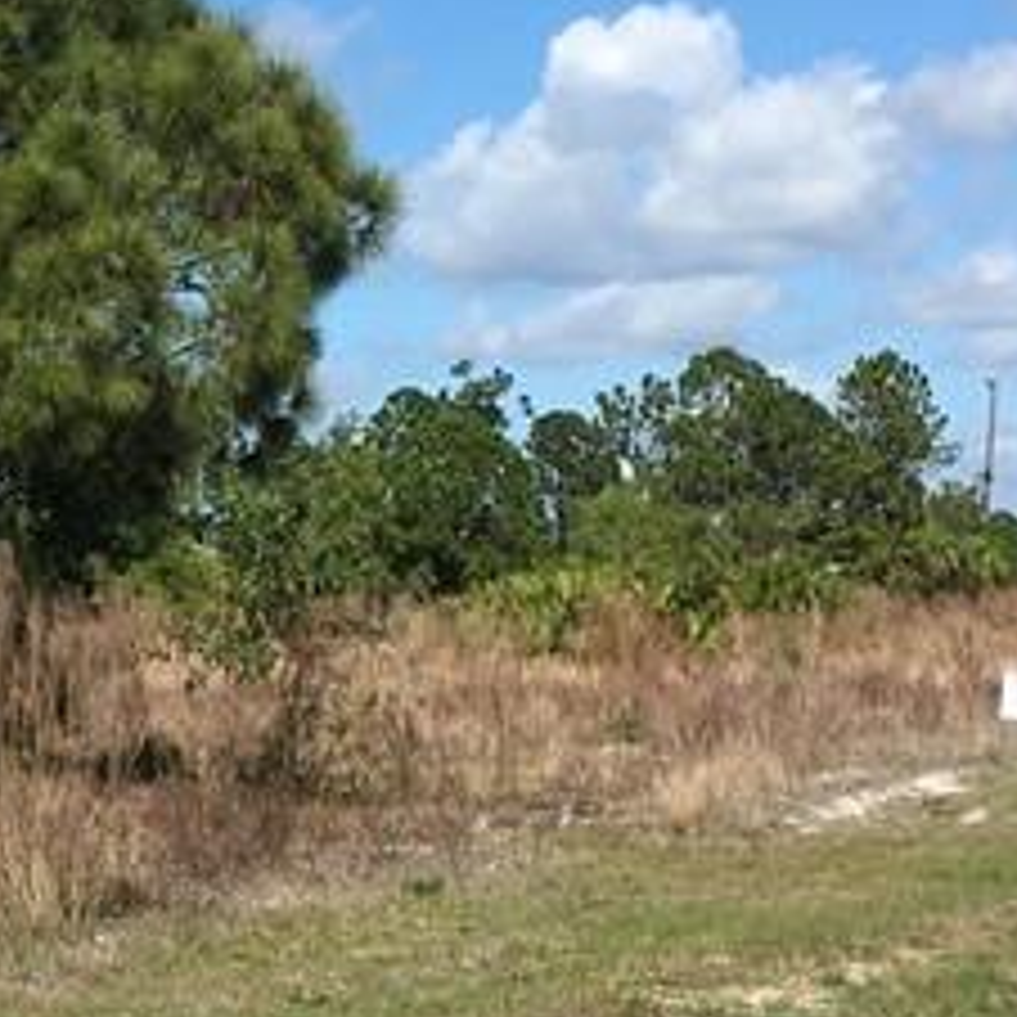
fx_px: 3856
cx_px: -122
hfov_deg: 14.6
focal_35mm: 116
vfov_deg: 15.0
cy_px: 756
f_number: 2.2
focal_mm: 4.15
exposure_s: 1/1923
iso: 25
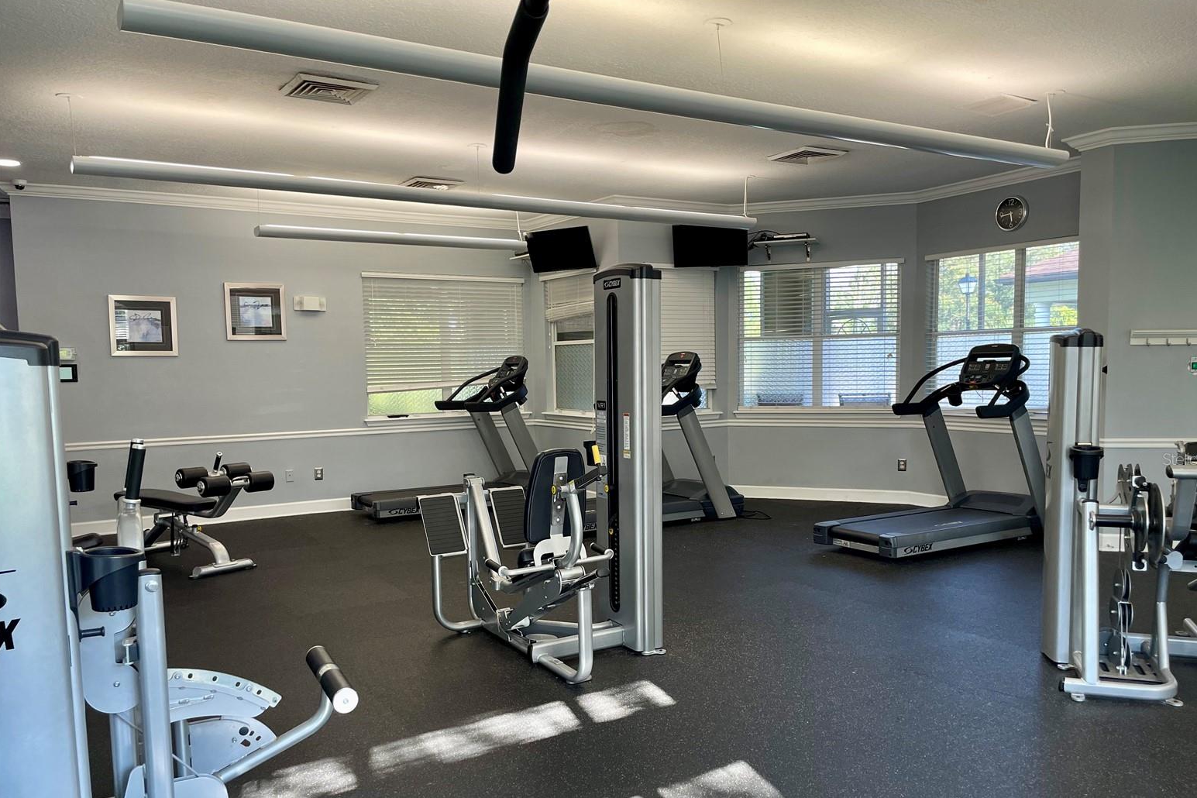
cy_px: 459
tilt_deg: -4.9
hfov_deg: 65.5
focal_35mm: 28
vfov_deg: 46.3
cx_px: 616
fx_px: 931
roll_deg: +1.2
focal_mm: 4.2
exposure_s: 1/120
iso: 80
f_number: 1.6
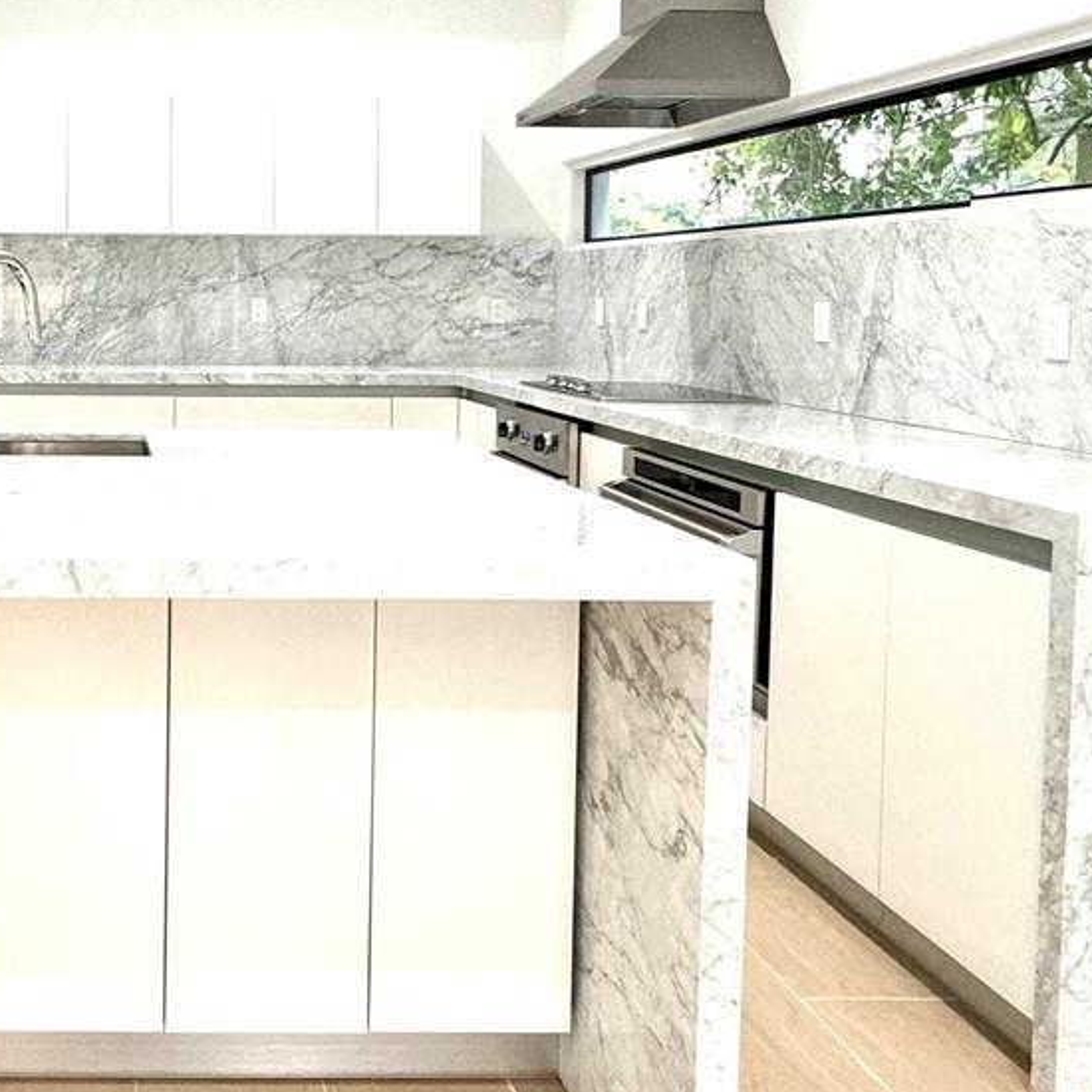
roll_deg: -0.9
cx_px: 101
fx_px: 1285
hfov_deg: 42.1
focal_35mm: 36
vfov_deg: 45.3
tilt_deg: -3.0
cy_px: 351
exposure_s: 1/99
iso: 200
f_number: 2.2
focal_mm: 2.22
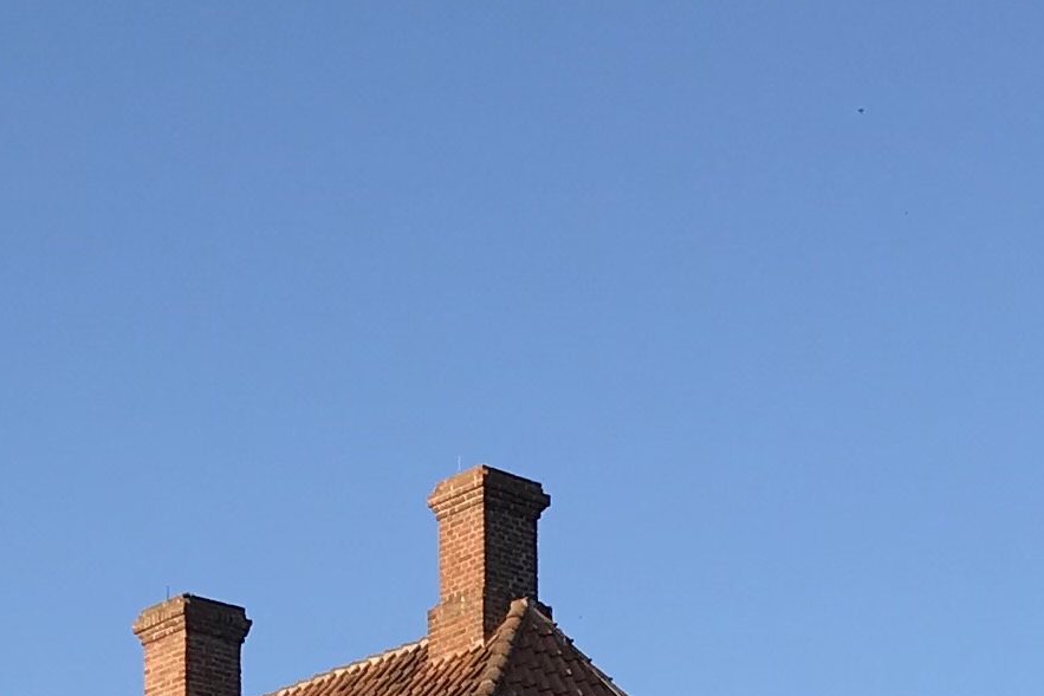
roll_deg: +0.7
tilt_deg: +8.3
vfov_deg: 9.8
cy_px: 1268
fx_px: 3857
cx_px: 729
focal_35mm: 133
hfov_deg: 15.4
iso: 20
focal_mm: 3.99
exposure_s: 1/1126
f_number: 1.8
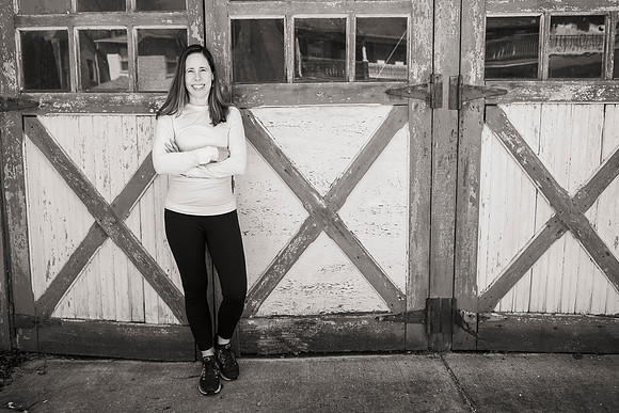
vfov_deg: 44.0
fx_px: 512
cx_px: 292
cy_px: 196
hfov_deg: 62.3
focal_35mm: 30
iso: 400
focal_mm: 28
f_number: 3.5
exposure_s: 1/1000
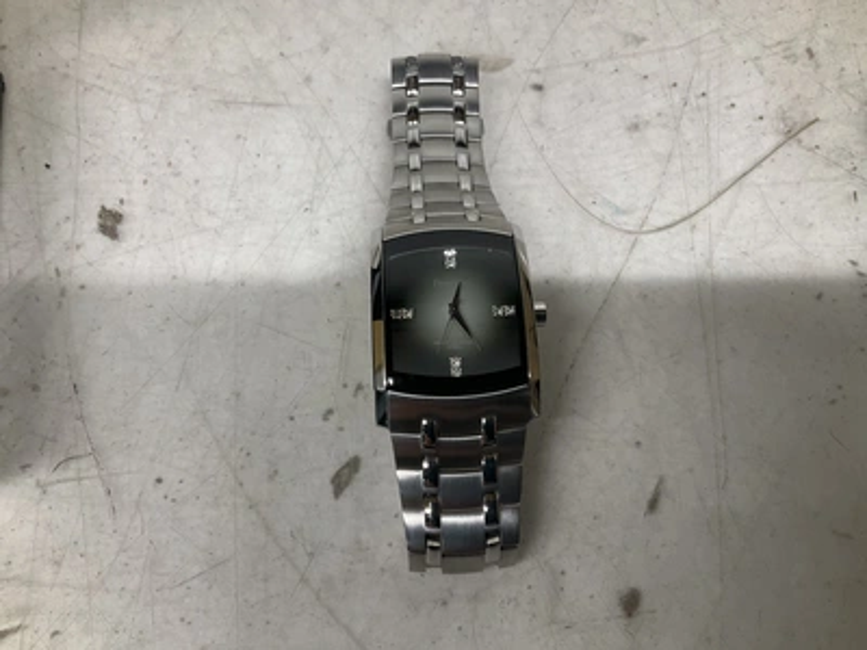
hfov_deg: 61.7
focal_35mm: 29
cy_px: 325
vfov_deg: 48.2
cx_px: 434
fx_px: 726
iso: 40
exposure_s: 1/120
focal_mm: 3
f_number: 1.8
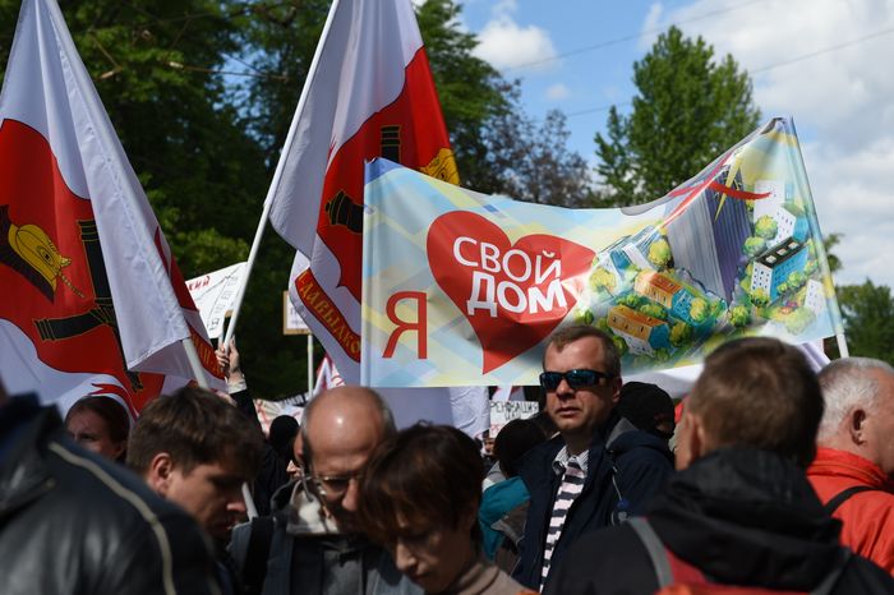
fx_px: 1737
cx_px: 447
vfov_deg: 19.4
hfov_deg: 28.9
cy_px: 298
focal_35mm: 70
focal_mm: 70
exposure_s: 1/640
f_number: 5.6
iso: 100
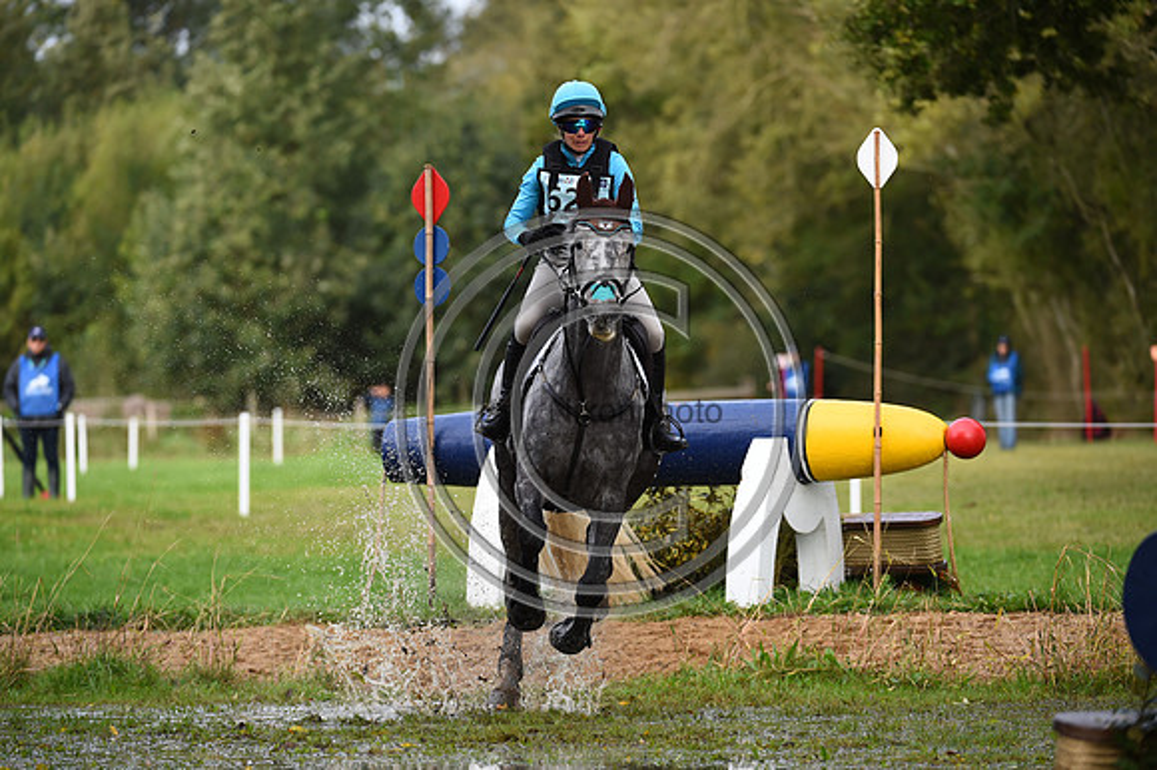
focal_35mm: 270
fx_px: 8672
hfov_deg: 7.6
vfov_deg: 5.1
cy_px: 385
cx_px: 578
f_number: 5
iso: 800
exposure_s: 1/1250
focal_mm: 270
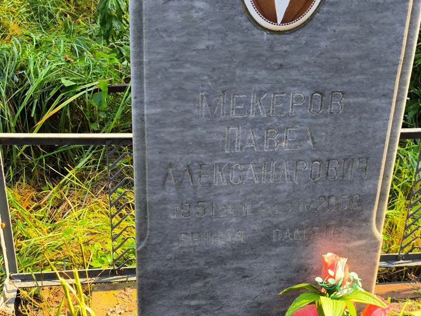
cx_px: 210
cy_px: 158
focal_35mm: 50
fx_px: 608
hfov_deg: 38.2
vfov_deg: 29.1
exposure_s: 1/147
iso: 50
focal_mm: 4.71
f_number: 1.7
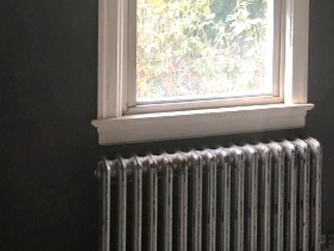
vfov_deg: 22.1
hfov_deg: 28.8
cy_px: -2
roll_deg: -0.4
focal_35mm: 64
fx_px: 618
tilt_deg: -2.7
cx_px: 317
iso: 25
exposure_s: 1/30
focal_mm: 3.99
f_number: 1.8
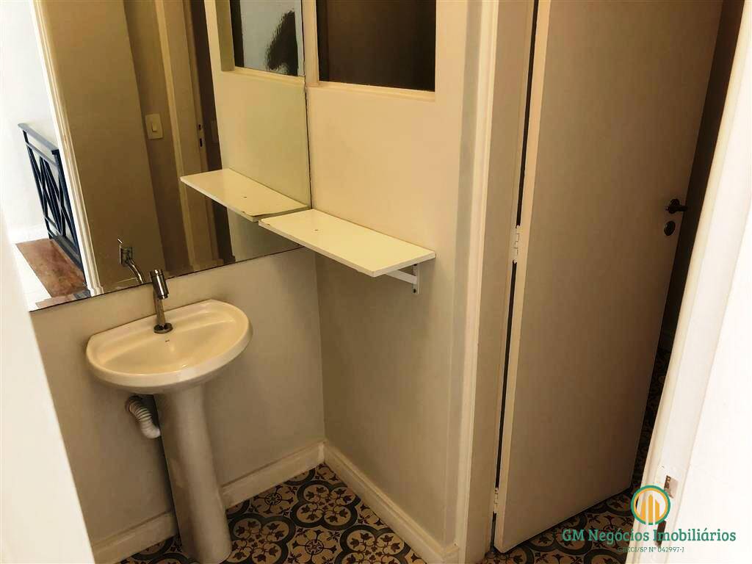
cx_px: 376
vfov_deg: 49.7
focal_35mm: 28
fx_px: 608
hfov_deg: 63.4
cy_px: 282
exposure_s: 1/24
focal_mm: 4
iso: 40
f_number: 1.8
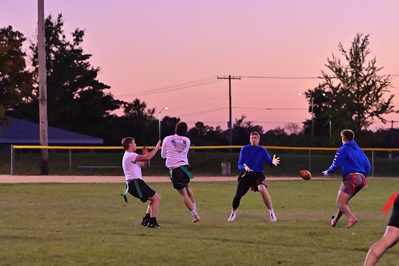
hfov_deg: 13.1
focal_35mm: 157
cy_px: 133
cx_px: 200
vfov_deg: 8.7
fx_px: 1740
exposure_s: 1/800
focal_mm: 105
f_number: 4
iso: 6400
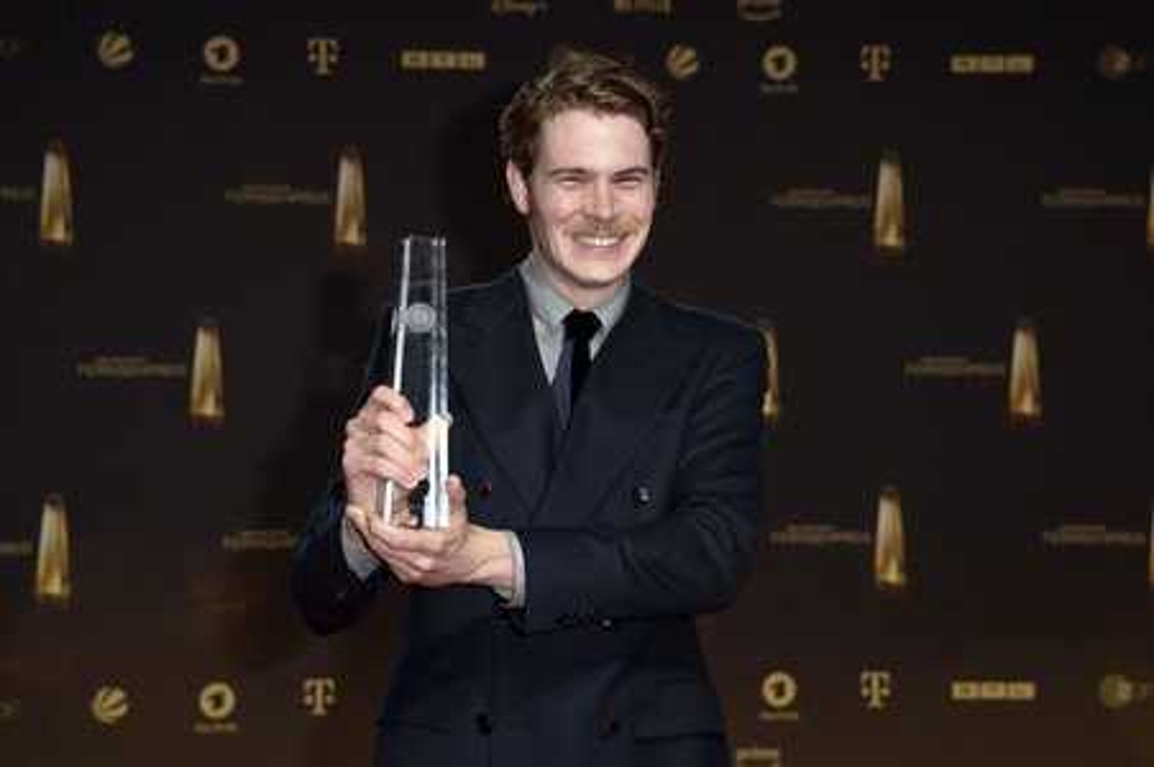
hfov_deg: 28.1
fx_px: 2306
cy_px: 384
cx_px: 577
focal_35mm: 72
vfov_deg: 18.9
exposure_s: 1/250
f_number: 5.6
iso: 1250
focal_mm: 72
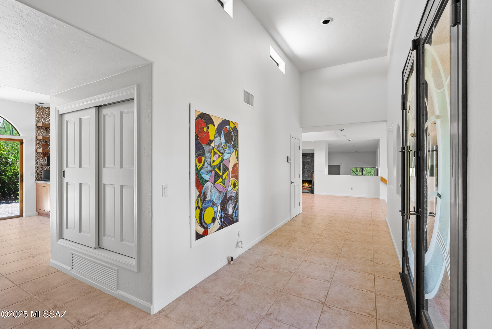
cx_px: 246
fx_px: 219
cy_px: 164
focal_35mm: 16
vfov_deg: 73.8
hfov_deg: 96.7
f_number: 8
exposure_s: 1/1.25
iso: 200
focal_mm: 16
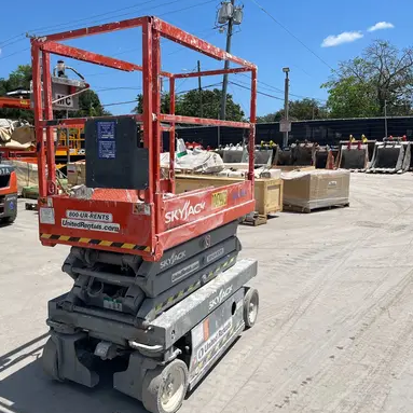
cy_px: 210
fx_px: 445
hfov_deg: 48.5
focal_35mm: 33
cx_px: 124
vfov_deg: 49.7
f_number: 1.6
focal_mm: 5.1
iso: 50
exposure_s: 1/5319
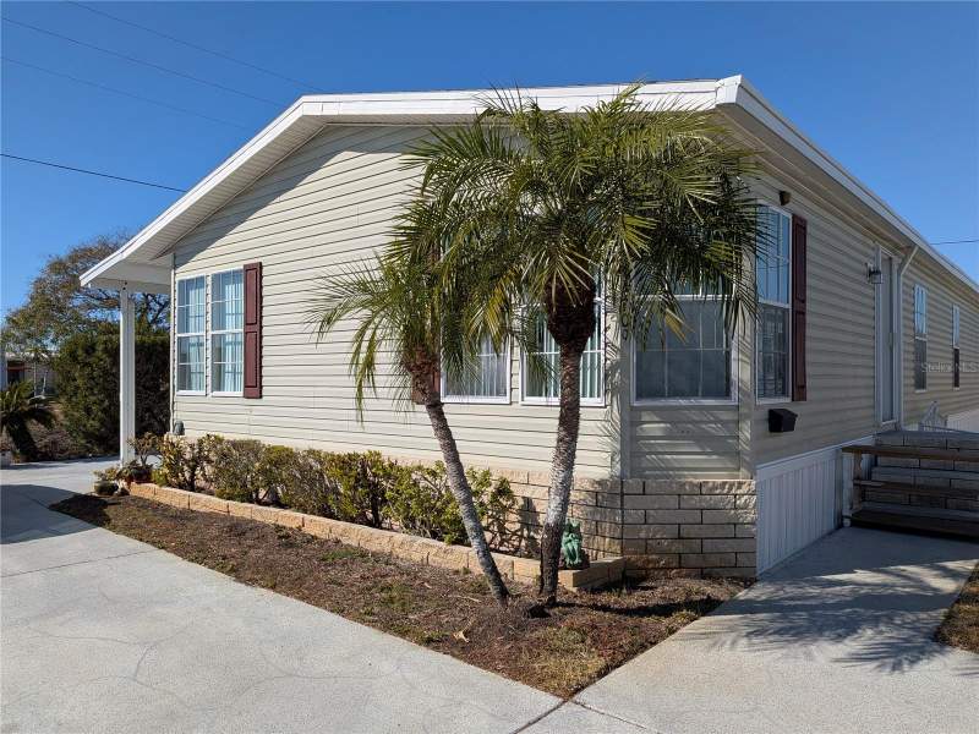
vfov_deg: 56.8
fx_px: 679
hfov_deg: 71.6
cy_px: 367
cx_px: 490
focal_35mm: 24
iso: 27
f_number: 1.7
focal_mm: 4.53
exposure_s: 1/2506
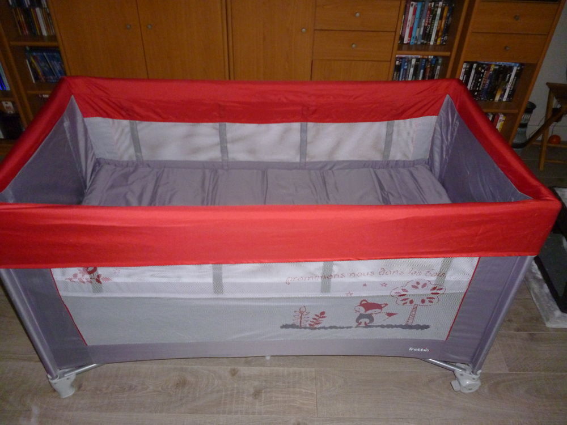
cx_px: 284
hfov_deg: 63.4
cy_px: 212
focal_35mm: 28
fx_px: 459
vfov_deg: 49.7
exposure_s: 1/125
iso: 400
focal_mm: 5
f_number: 3.1
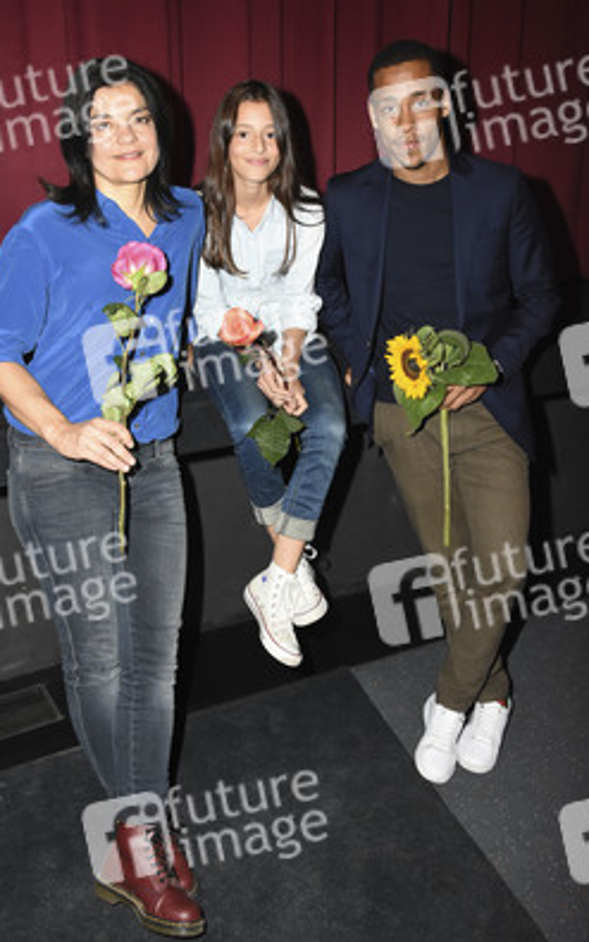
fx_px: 835
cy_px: 470
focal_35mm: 33
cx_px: 274
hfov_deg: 38.8
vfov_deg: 58.9
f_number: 6.3
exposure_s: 1/160
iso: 1600
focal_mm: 21
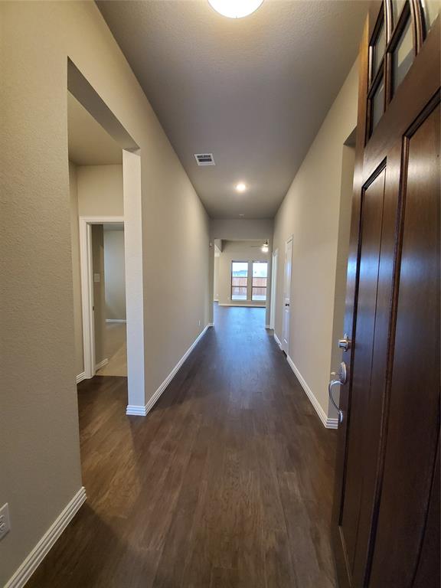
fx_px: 221
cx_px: 220
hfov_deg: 89.9
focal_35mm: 13
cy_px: 294
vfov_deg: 106.2
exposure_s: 1/59
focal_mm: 1.8
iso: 640
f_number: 2.2
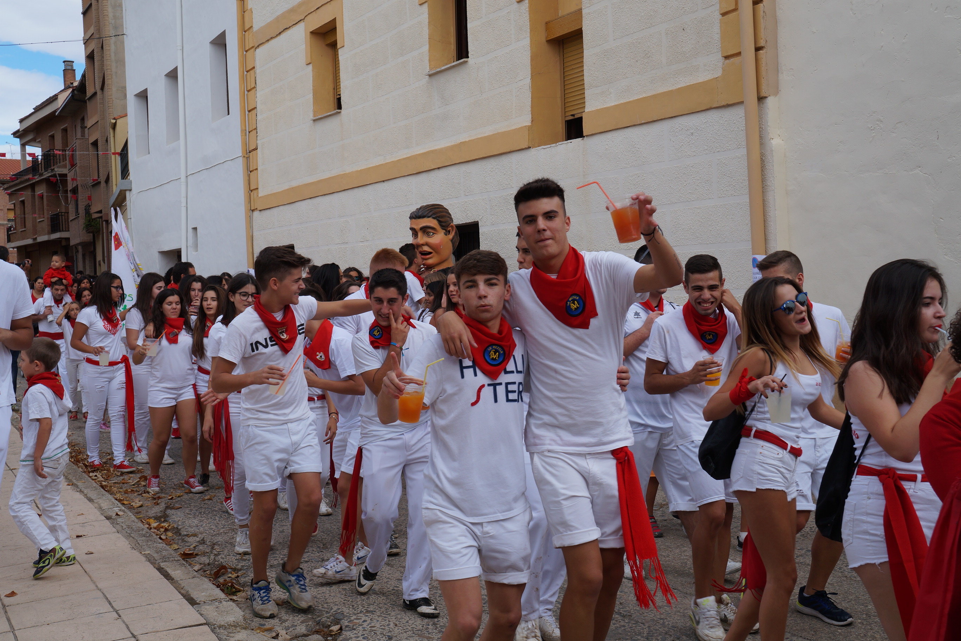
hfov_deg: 46.4
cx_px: 480
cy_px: 320
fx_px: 1121
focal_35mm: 42
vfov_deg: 31.9
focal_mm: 28
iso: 100
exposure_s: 1/250
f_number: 8
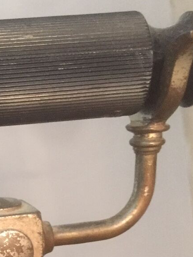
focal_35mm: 82
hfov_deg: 17.2
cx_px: -36
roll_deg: +10.9
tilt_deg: -8.8
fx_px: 609
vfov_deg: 22.5
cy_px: 284
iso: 320
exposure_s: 1/17
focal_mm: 4.15
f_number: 2.2
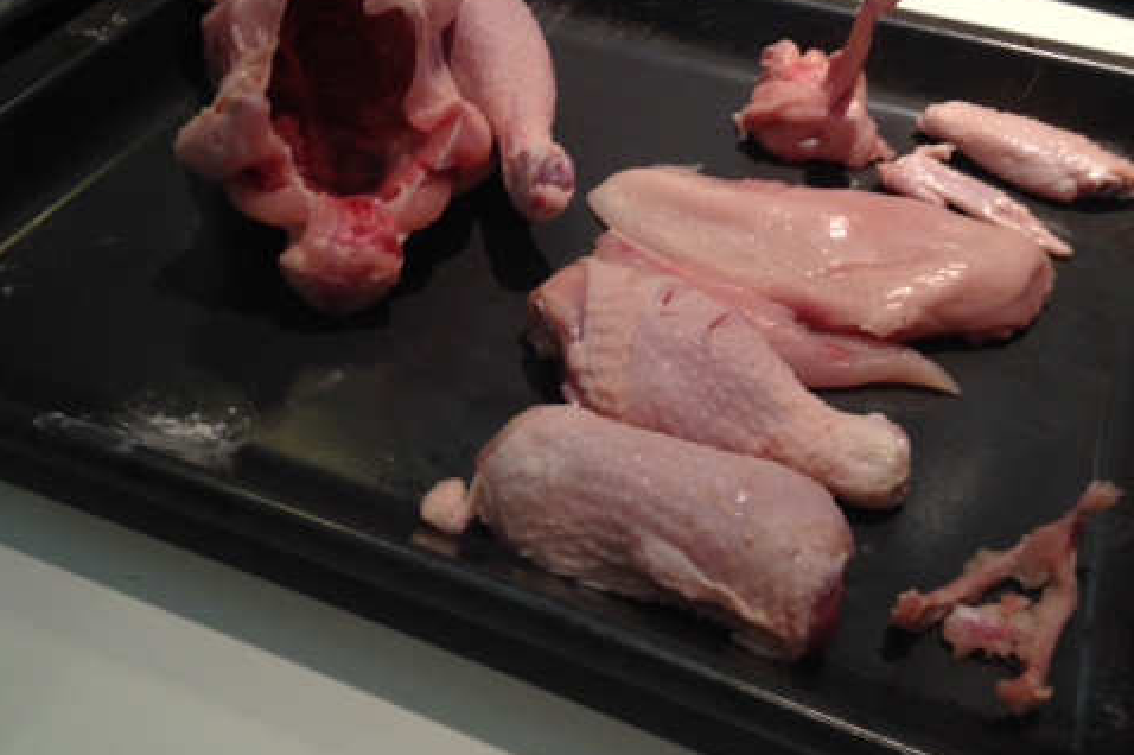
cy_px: 249
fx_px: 1448
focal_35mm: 46
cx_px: 527
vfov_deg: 29.0
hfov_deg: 42.7
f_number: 2.4
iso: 50
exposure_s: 1/20
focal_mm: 4.12
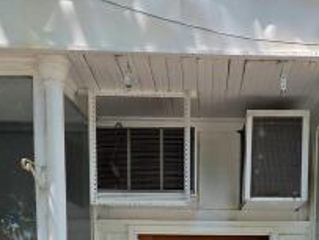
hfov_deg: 40.6
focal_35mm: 46
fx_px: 425
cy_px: 350
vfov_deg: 25.0
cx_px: 215
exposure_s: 1/536
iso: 40
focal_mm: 2.2
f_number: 1.9
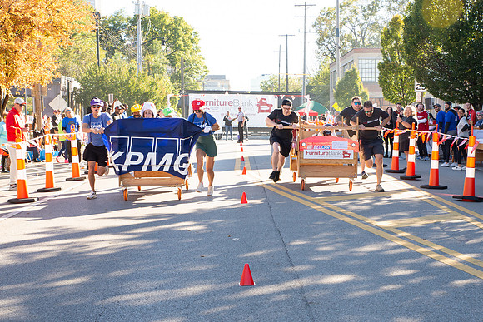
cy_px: 179
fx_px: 938
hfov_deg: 28.9
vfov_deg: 19.5
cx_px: 251
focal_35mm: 70
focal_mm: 48
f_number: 8
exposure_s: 1/200
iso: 640
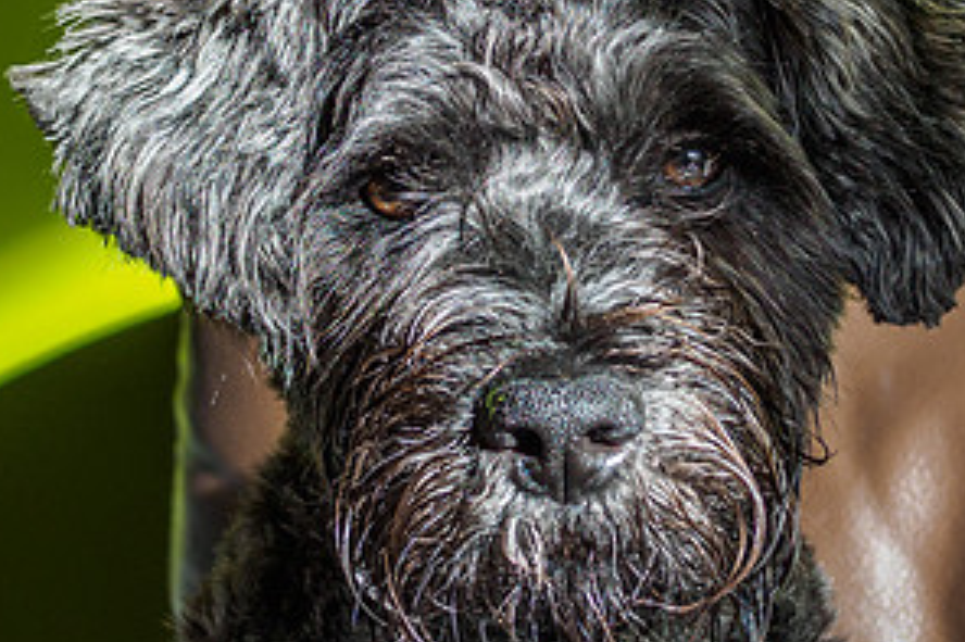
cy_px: 173
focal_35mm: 135
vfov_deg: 10.1
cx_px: 667
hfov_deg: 15.2
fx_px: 3617
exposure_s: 1/125
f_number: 4
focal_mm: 25
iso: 200
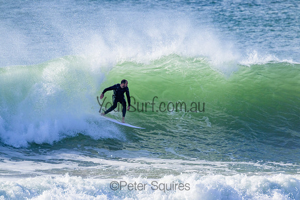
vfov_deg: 1.7
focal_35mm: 800
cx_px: 150
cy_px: 100
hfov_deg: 2.6
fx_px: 6668
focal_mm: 800
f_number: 11
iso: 1600
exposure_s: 1/2000
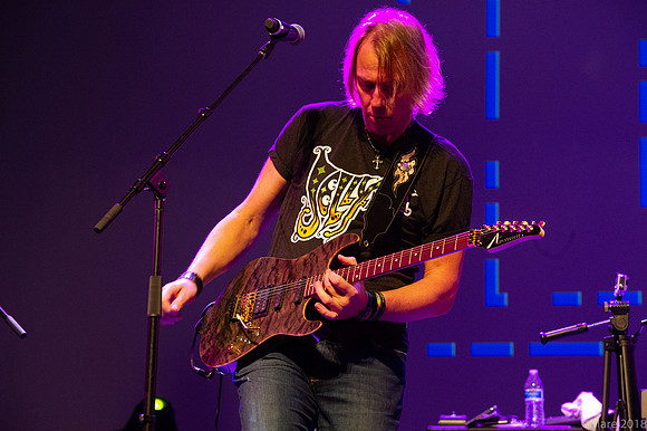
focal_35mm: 120
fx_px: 2155
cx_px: 324
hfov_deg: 17.1
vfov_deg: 11.4
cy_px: 216
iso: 8000
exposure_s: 1/160
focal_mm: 120
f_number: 7.1
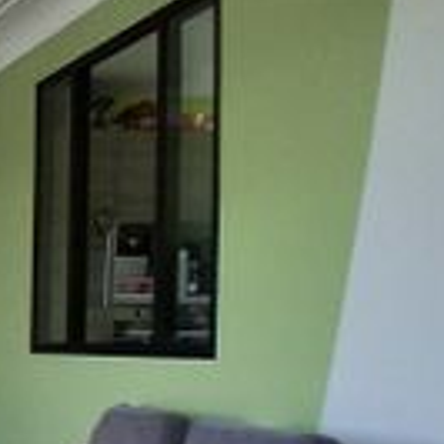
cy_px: 411
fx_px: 987
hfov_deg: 17.9
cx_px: -434
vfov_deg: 24.5
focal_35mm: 68
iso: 125
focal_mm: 1.4
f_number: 2.2
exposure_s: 1/100
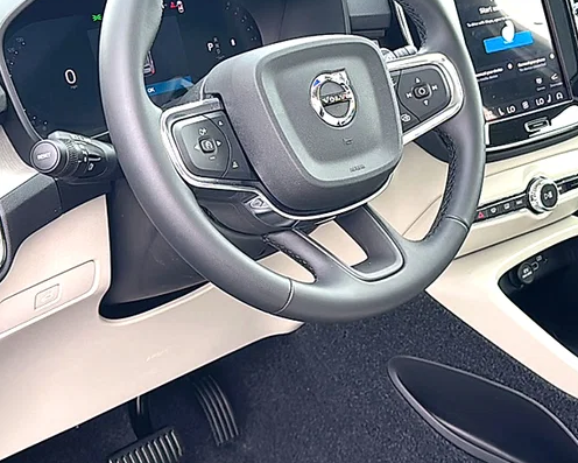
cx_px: 407
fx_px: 873
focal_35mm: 51
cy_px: 160
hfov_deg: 36.1
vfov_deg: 29.5
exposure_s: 1/327
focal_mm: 6.86
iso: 80
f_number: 1.78
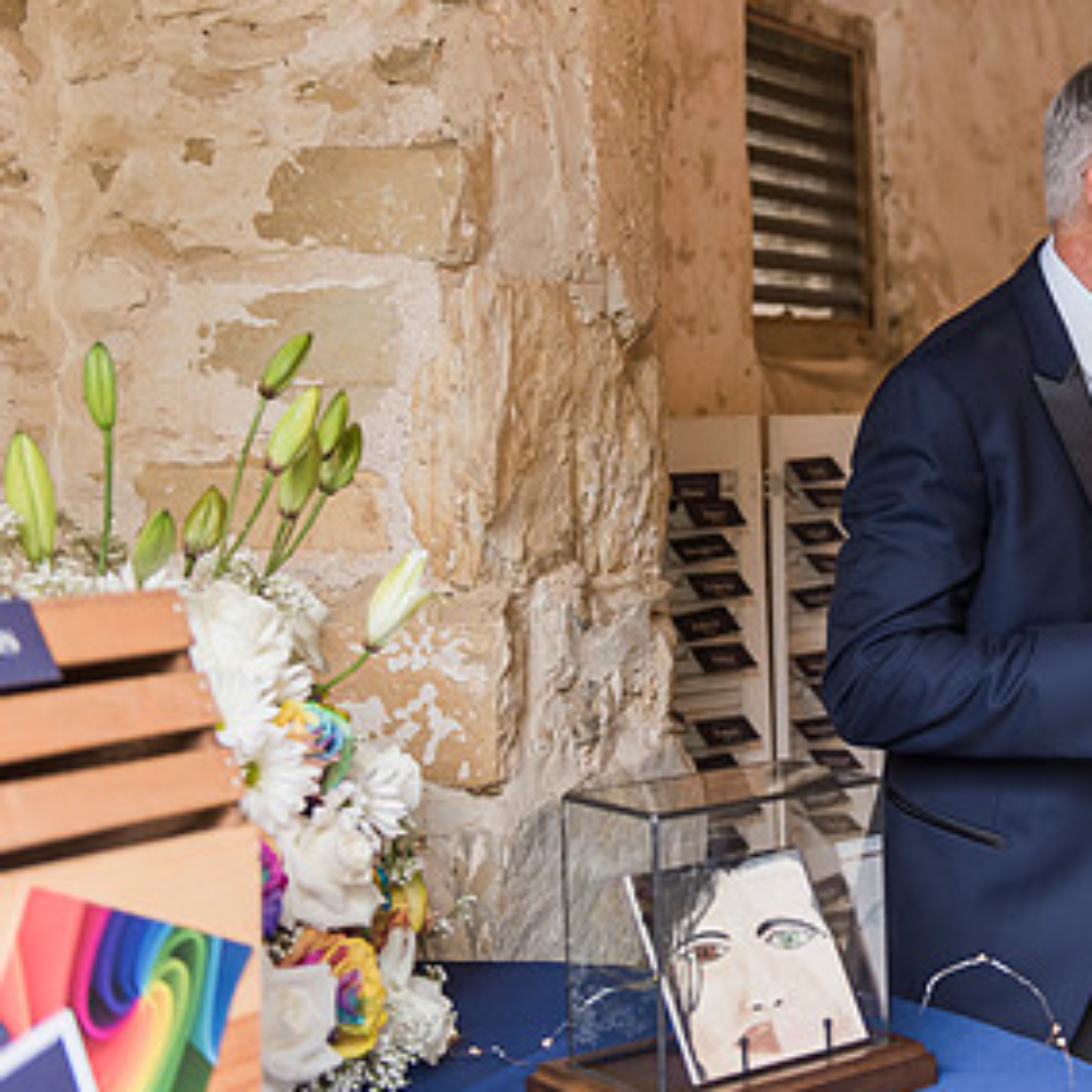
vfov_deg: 26.0
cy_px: 433
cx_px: 961
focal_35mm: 66
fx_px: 2356
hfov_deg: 25.4
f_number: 2.8
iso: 800
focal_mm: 38
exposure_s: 1/160
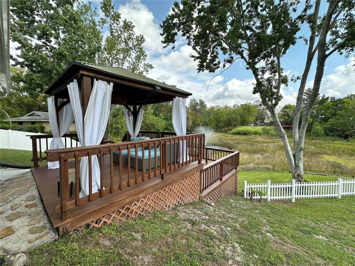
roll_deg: +0.1
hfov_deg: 102.1
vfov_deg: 85.7
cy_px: 133
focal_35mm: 14
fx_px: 144
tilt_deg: -4.2
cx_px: 178
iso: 40
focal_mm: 2.22
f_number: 2.2
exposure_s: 1/903
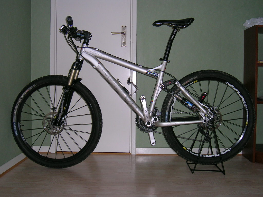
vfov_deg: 32.9
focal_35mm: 44
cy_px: 98
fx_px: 334
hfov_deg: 42.9
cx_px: 132
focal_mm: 6.7
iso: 56
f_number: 3
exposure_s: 1/60.1
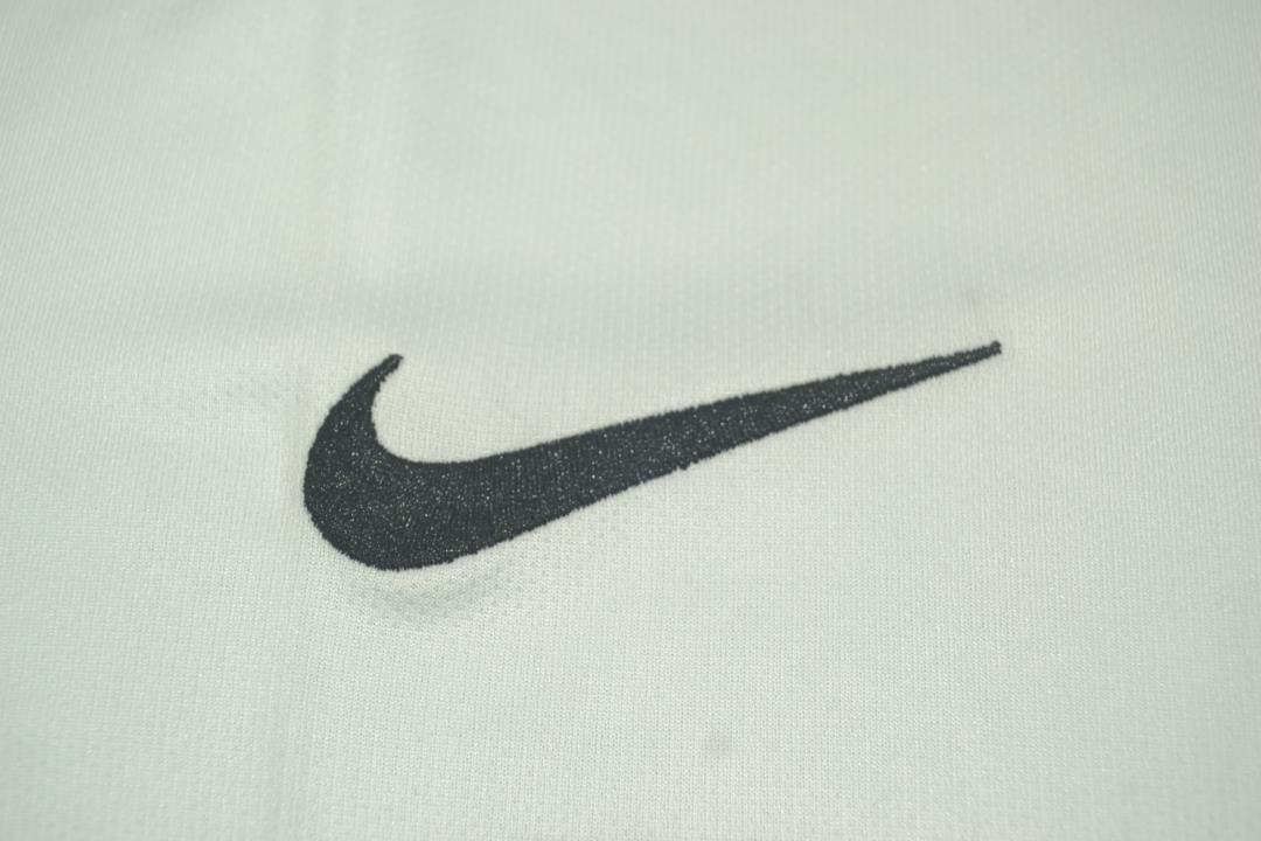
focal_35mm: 48
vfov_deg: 28.1
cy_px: 420
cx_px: 630
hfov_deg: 41.1
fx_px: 1681
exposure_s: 1/200
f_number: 4.8
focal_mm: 32
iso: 200
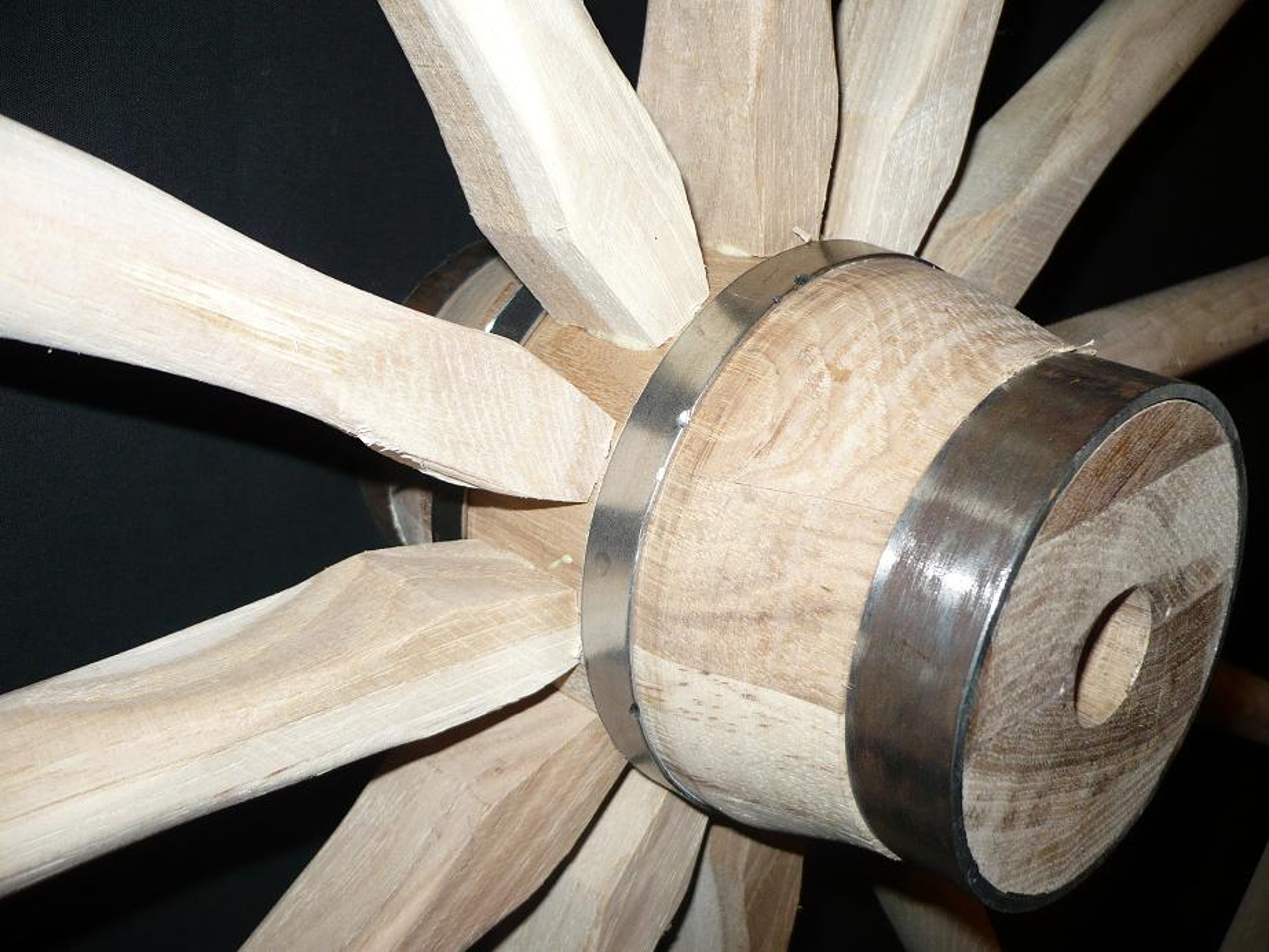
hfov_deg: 52.6
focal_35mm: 35
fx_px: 1283
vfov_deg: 40.7
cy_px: 476
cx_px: 634
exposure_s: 1/30
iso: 100
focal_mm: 5.8
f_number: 2.8
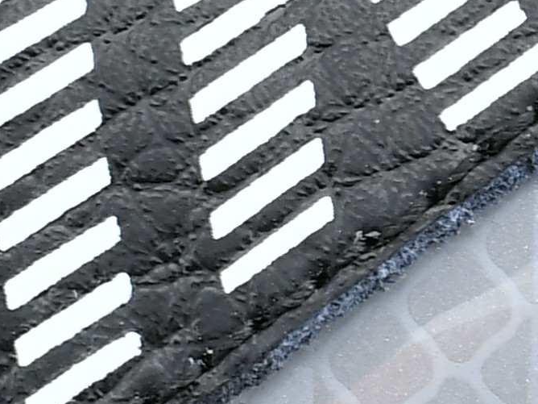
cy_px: 189
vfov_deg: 2.5
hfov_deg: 3.3
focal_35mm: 601
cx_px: 564
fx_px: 9341
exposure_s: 1/125
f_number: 14
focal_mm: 50
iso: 100
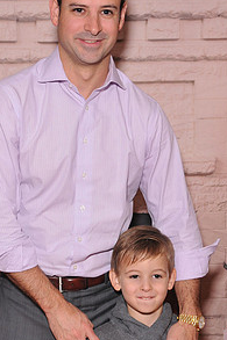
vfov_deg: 24.3
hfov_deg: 16.4
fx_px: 786
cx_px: 102
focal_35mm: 83
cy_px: 245
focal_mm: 28
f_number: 6.3
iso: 400
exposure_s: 1/125
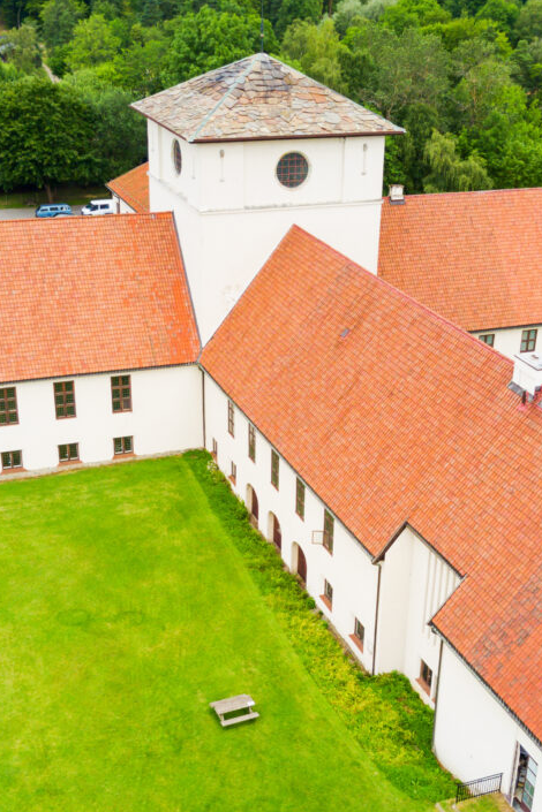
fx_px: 1039
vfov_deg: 42.6
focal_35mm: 46
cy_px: 475
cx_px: 317
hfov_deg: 29.2
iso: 100
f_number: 2.2
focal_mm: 4.7
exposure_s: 1/460
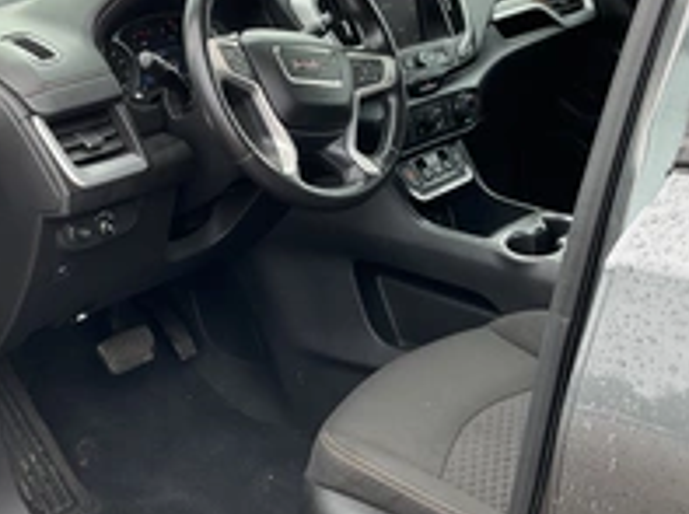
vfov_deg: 24.7
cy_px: 199
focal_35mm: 59
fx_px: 1172
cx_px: 252
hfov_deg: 32.6
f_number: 1.8
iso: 20
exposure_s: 1/162
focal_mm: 3
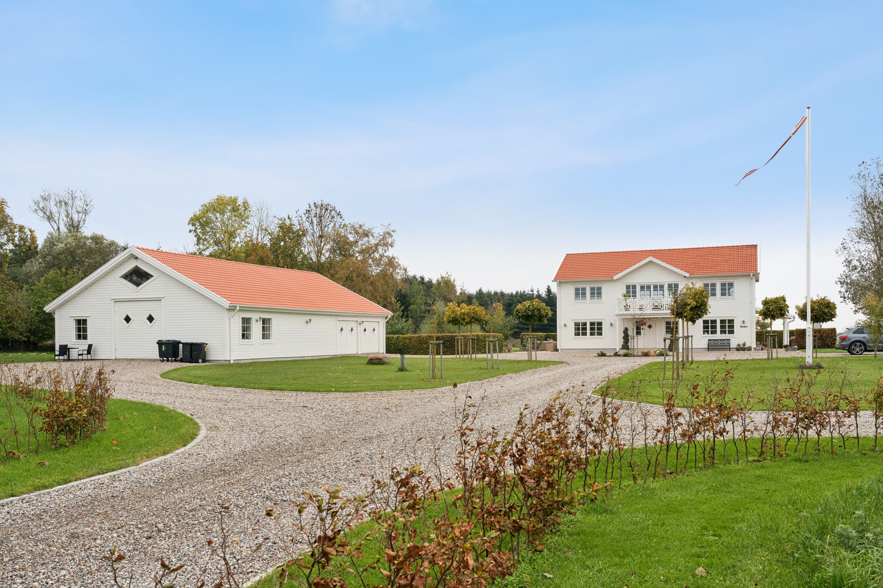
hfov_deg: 58.7
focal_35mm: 32
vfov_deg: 41.1
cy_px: 294
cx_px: 442
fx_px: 785
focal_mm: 32
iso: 800
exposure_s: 1/125
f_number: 10
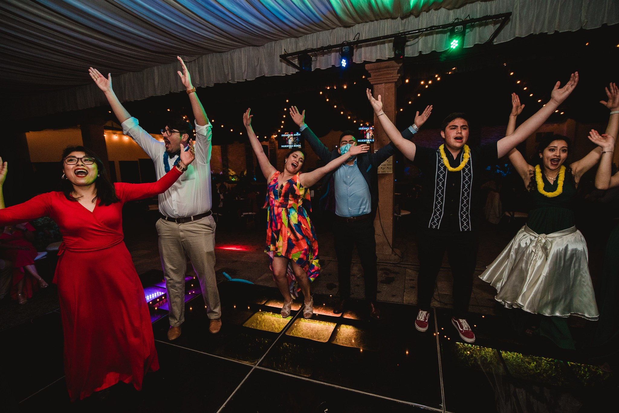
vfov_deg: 73.8
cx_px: 310
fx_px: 275
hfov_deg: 96.7
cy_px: 206
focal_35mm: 16
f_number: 3.2
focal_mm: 16
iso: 1250
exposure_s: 1/200
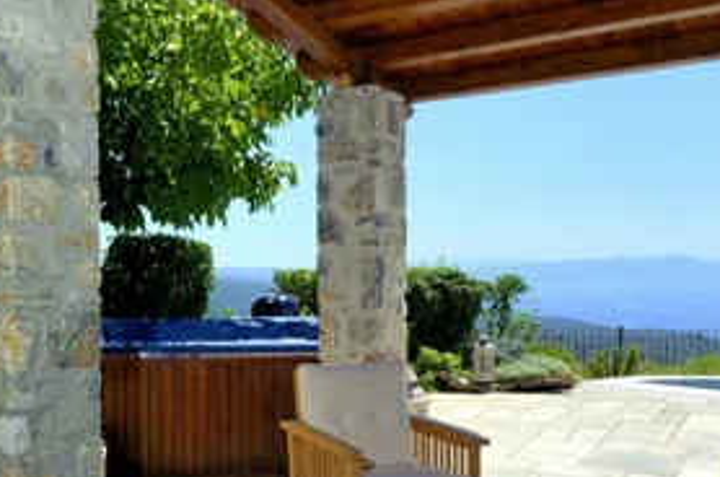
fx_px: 840
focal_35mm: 42
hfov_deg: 46.1
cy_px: 284
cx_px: 282
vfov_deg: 31.6
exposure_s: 1/250
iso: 200
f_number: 11
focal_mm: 13
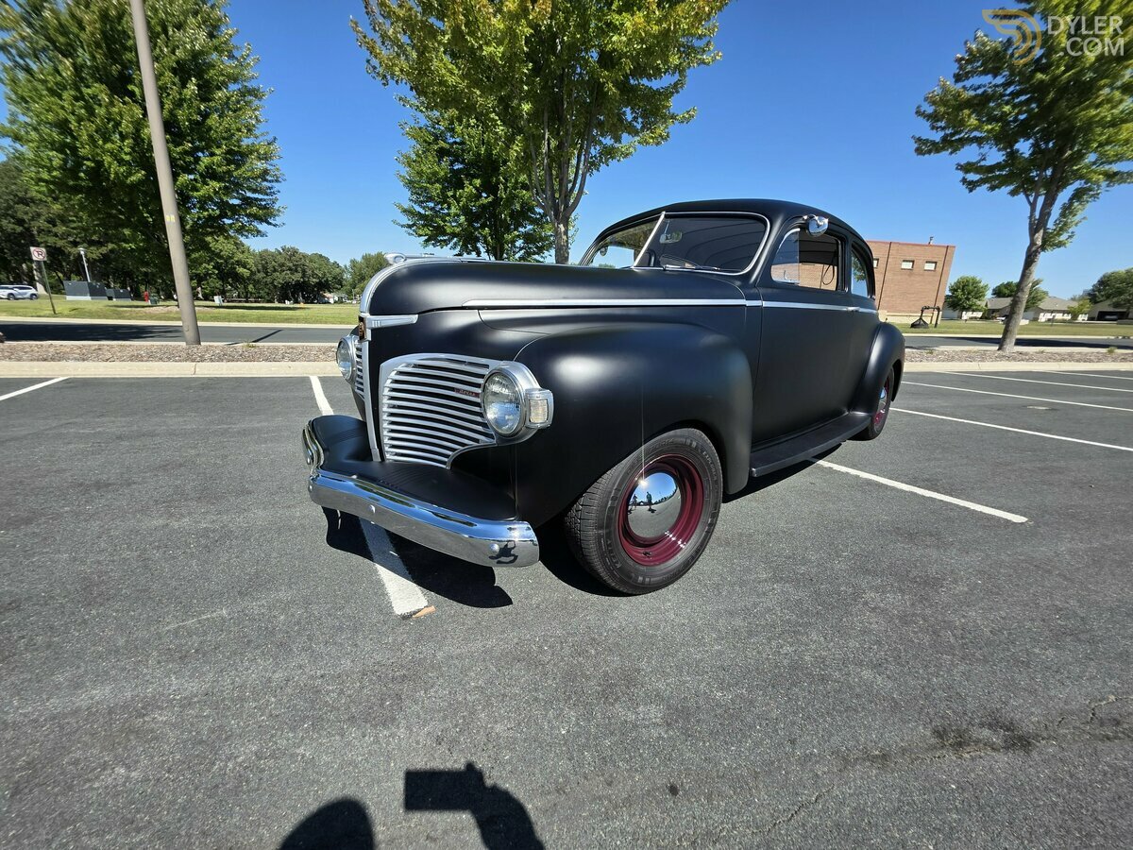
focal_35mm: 13
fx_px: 425
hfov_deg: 106.2
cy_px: 425
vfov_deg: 89.9
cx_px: 566
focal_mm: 2.2
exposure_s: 1/1538
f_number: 1.9
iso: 40
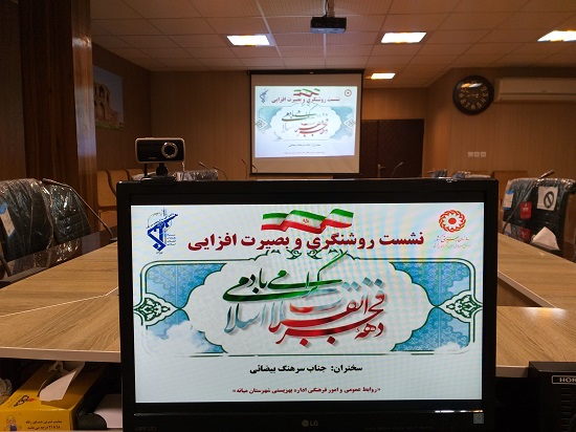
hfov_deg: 67.3
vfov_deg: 53.0
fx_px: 432
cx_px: 288
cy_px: 216
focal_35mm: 26
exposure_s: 1/100
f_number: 1.7
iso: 64
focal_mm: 3.93
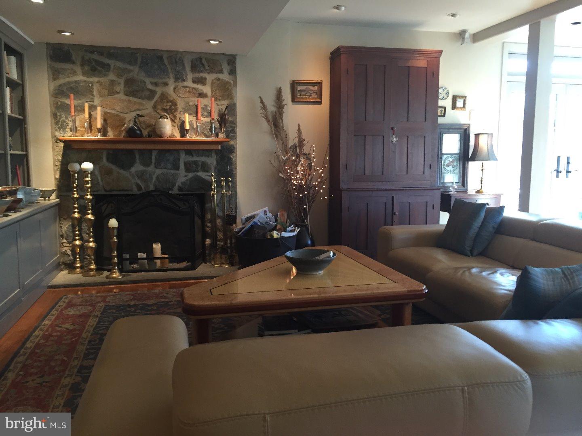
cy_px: 218
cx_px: 291
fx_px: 488
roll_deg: +0.2
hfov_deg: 61.7
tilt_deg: -7.3
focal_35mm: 29
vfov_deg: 48.2
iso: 125
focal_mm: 4.15
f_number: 2.2
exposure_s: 1/30
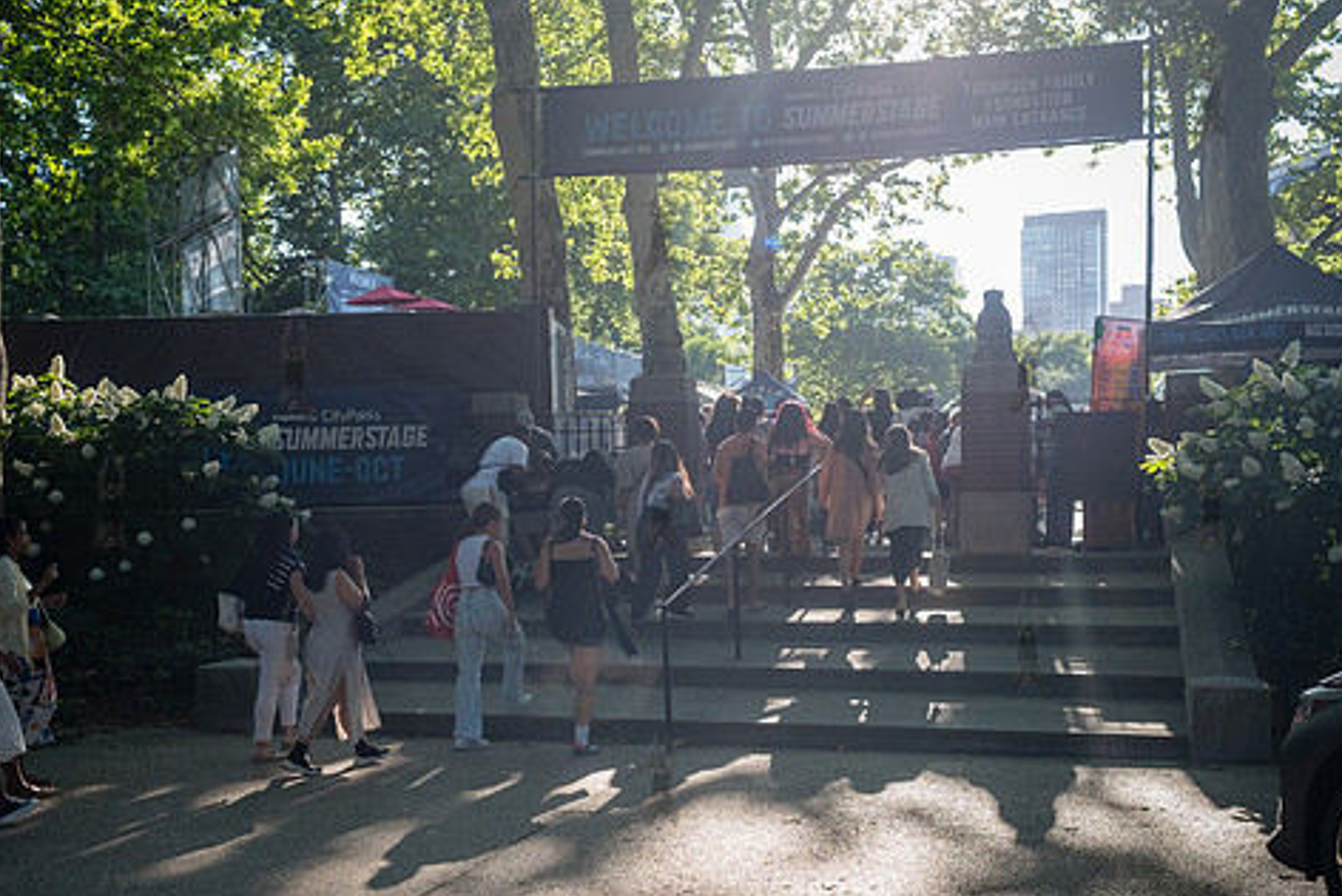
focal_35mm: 43
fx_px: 1603
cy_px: 499
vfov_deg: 31.2
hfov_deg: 45.4
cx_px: 660
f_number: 5.6
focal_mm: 35
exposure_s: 1/1000
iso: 1250
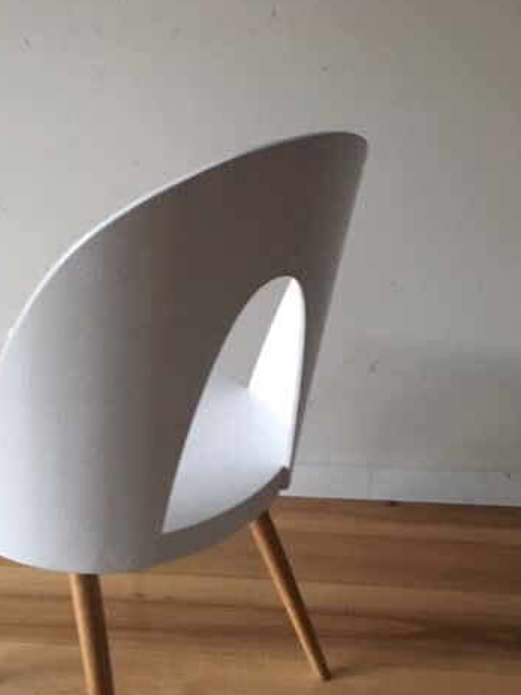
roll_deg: +1.1
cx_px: 175
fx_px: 803
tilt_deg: -30.9
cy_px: 448
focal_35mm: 40
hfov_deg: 35.6
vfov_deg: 46.3
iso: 200
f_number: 2.2
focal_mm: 4.15
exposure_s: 1/25
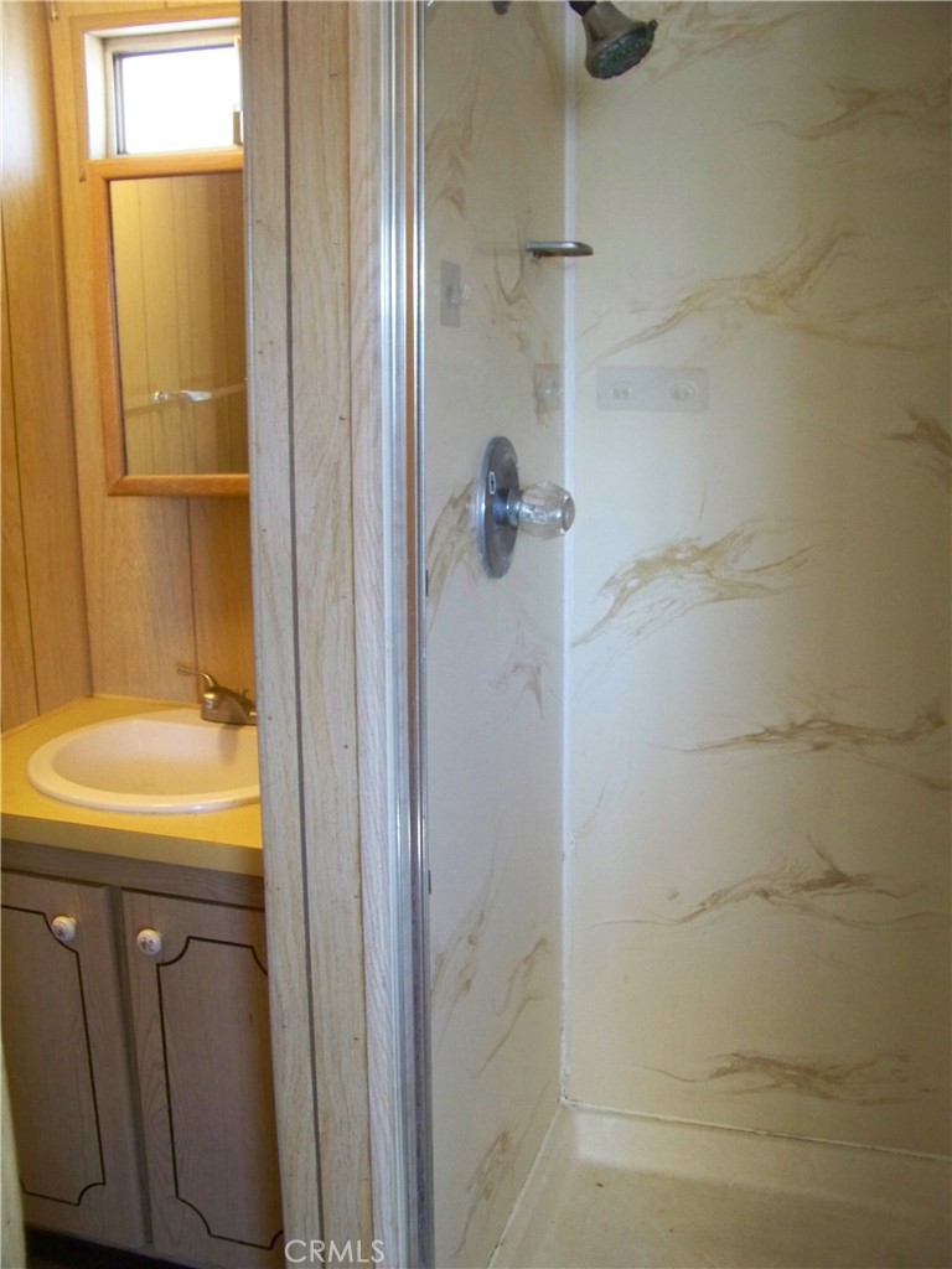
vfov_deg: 55.4
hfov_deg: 42.9
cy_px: 634
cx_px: 476
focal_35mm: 33
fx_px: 1210
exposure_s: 1/30
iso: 320
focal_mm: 5.85
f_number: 2.8
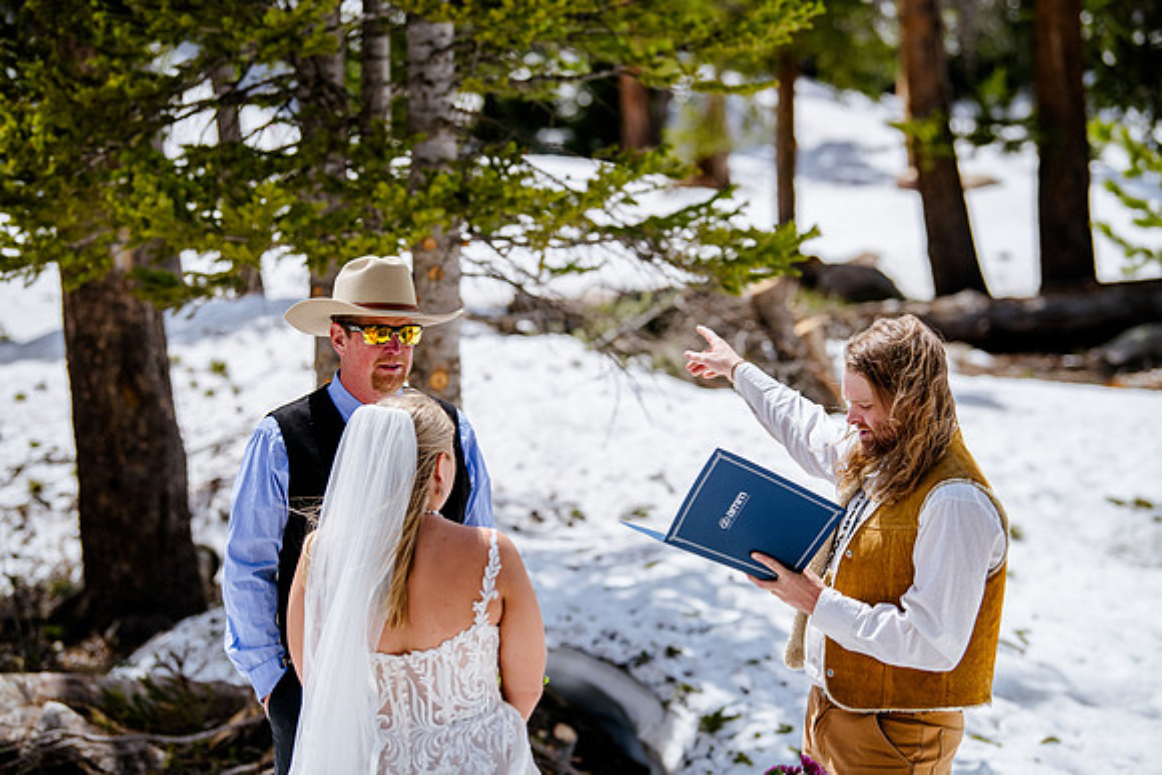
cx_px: 581
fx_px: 3874
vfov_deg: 11.4
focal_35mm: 120
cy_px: 388
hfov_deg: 17.1
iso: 160
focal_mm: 120
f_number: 3.5
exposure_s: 1/5000
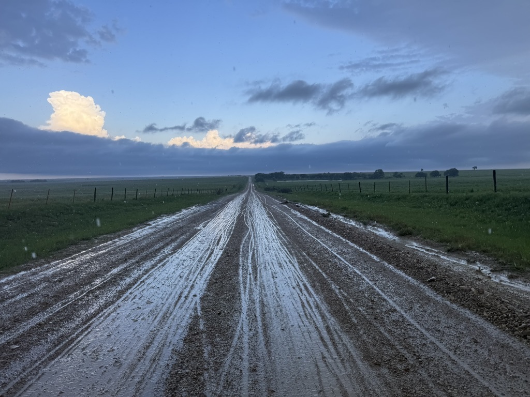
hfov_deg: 71.6
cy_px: 198
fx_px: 367
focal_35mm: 24
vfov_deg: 56.8
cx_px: 265
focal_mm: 6.76
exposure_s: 1/1075
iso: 80
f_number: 1.78
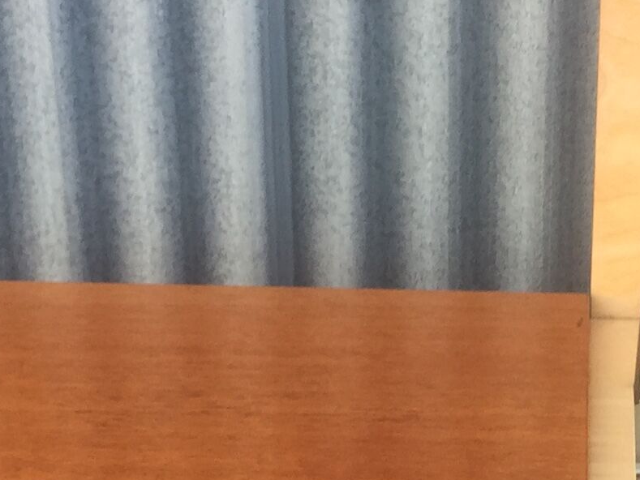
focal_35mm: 120
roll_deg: -1.7
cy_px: 471
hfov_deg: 16.3
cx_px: 461
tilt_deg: -29.2
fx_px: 2219
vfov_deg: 12.2
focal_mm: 4.15
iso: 32
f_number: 2.2
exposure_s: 1/104
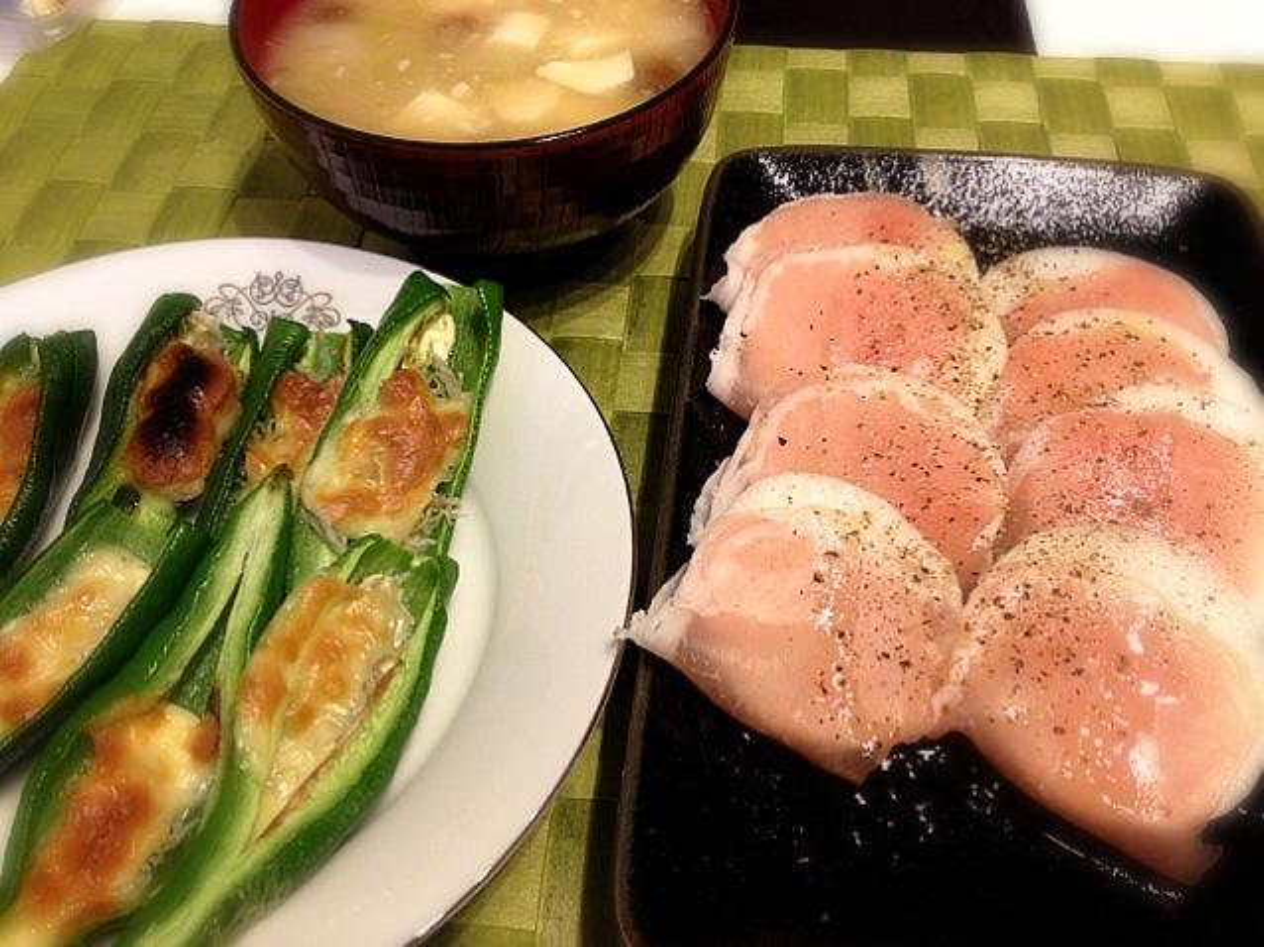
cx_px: 632
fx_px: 1278
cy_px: 474
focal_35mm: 35
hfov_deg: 52.6
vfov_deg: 40.7
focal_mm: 4.28
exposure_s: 1/20
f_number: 2.4
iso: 125
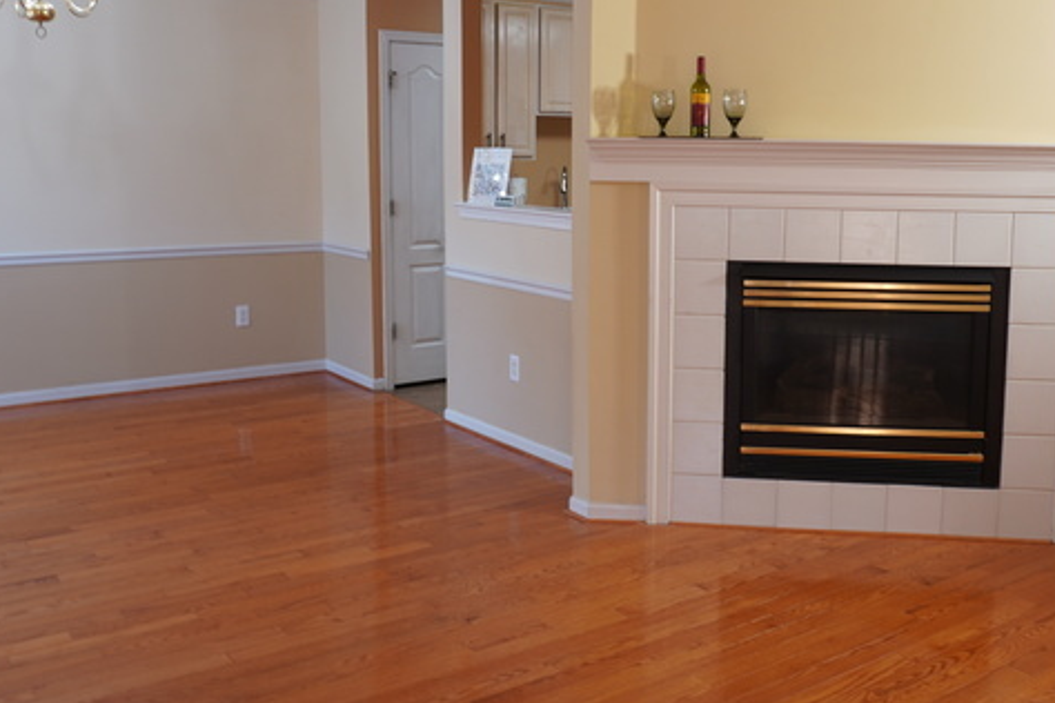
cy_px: 267
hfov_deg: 50.4
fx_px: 1114
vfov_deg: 34.9
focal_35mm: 38
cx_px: 628
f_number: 5.6
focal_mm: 16
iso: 100
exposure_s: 1/10
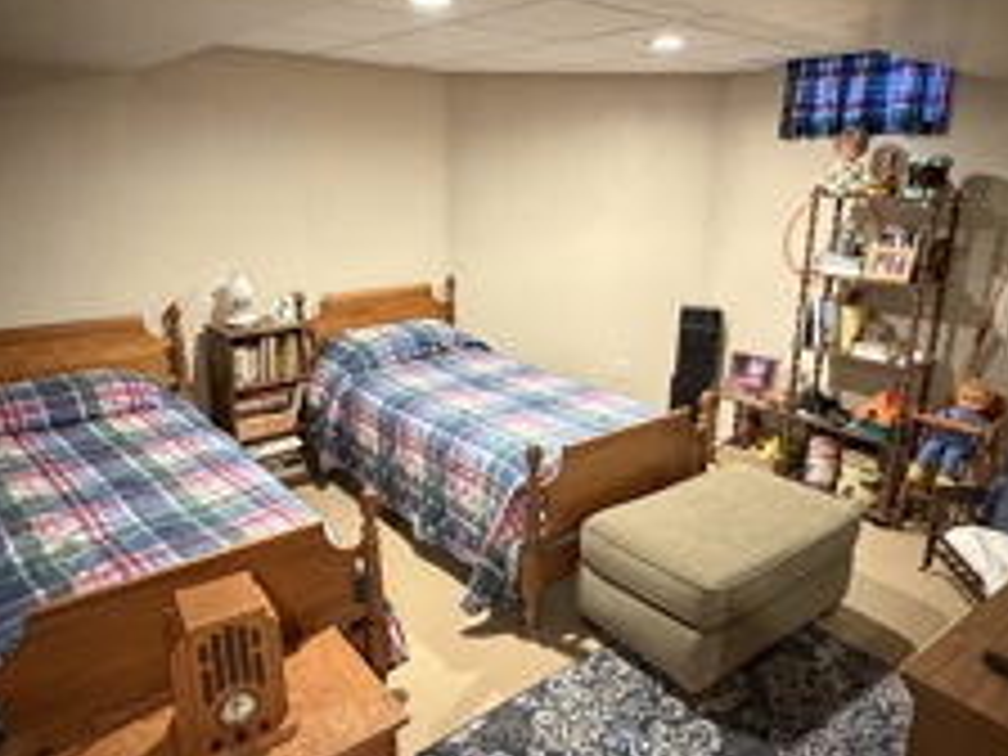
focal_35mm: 25
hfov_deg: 69.4
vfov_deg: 54.8
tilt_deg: -15.5
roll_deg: -0.1
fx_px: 728
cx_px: 522
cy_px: 356
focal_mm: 2.22
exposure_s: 1/40
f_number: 2.2
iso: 1000
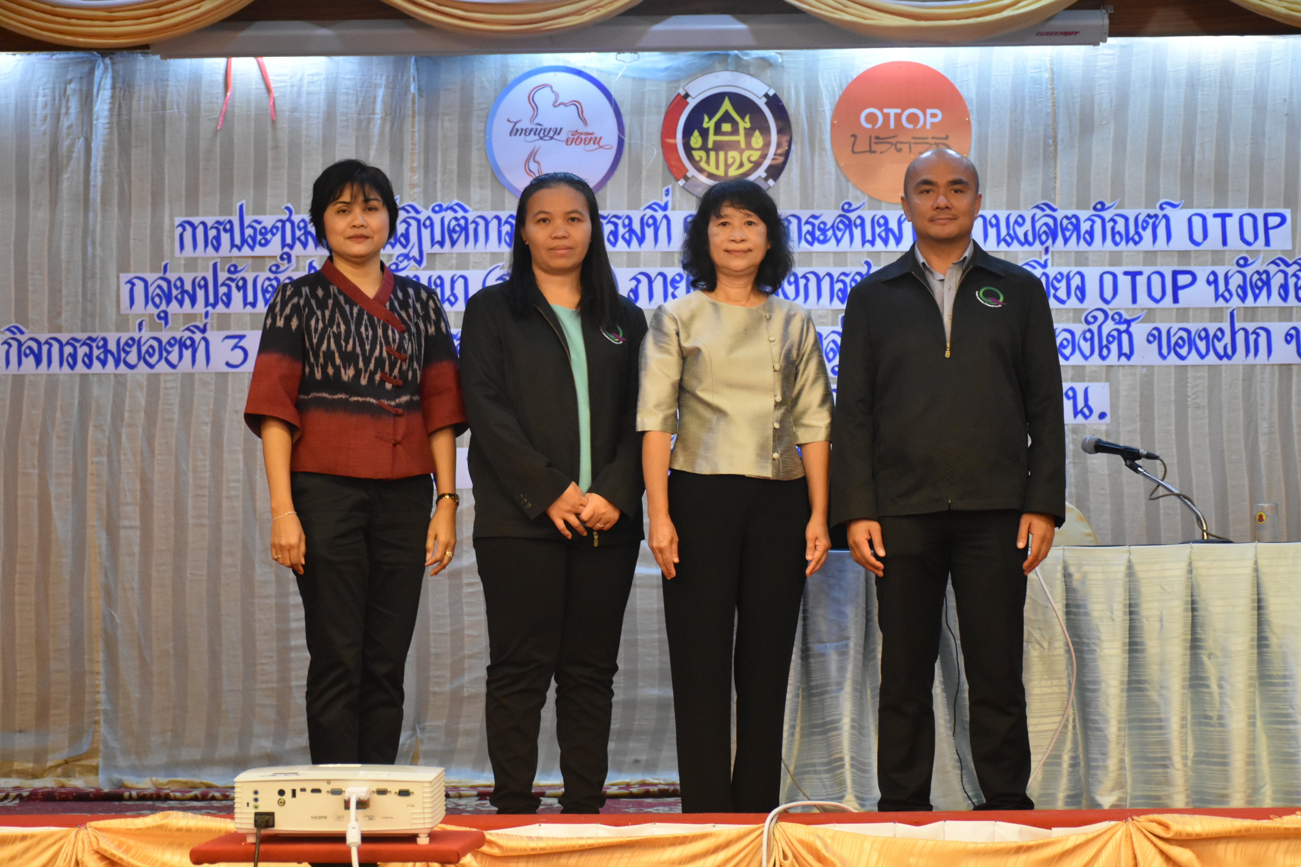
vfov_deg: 18.9
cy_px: 434
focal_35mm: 72
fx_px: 2602
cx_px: 650
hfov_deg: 28.1
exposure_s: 1/60
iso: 3200
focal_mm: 48
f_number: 4.5
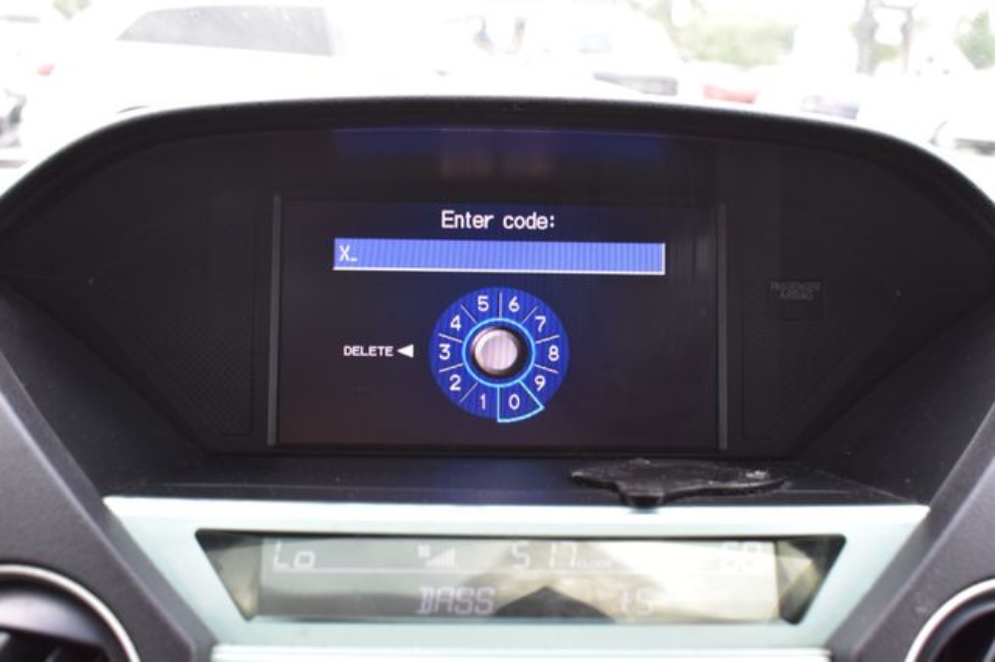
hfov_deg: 43.6
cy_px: 331
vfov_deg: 29.8
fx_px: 1243
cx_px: 498
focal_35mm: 45
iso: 400
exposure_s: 1/30
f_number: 7.1
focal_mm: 30
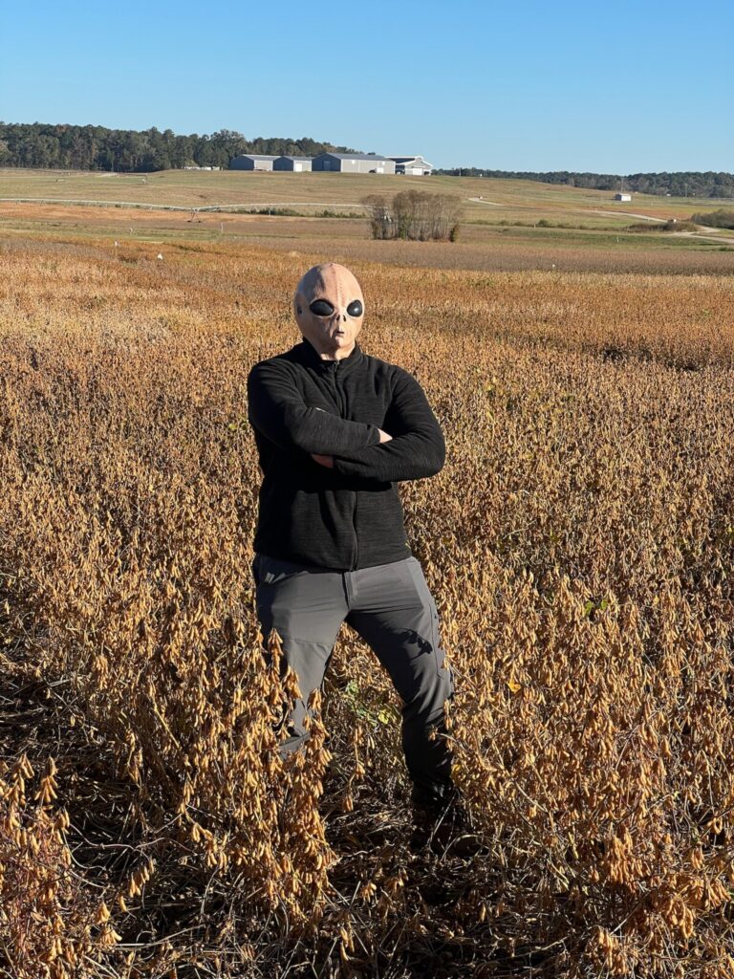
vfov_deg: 25.3
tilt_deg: -7.9
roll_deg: -1.2
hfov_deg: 19.1
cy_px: 490
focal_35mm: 77
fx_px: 2177
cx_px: 367
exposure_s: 1/423
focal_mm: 9
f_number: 2.8
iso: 32
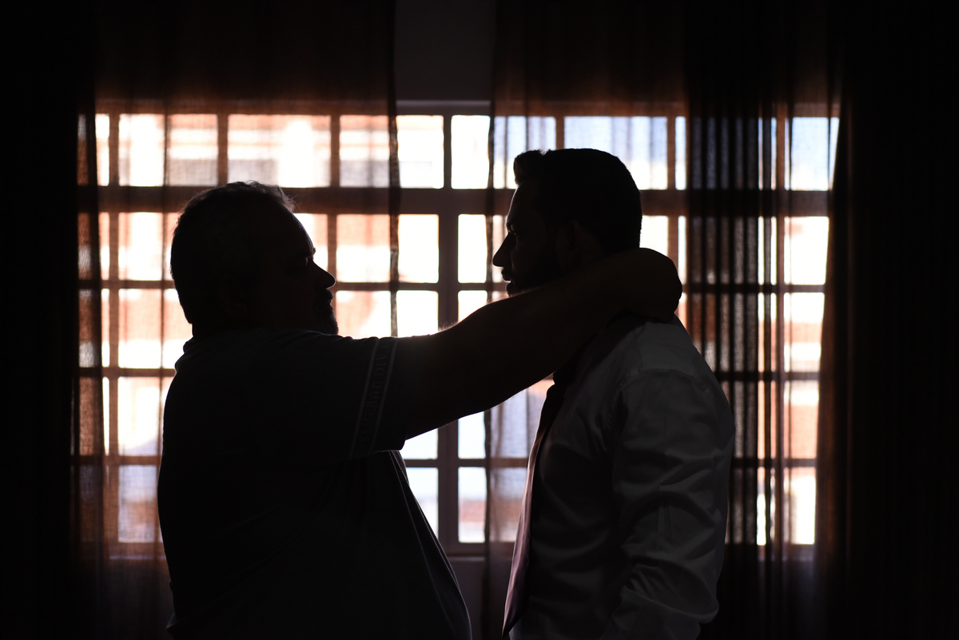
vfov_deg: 27.0
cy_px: 320
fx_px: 1332
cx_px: 480
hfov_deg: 39.6
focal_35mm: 50
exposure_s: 1/4000
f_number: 3.2
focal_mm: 50
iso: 1600
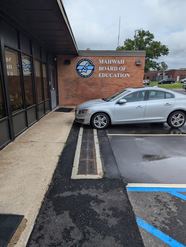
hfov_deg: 56.9
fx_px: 172
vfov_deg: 71.5
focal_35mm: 24
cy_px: 124
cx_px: 93
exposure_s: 1/2976
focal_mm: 6.81
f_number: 1.85
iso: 49
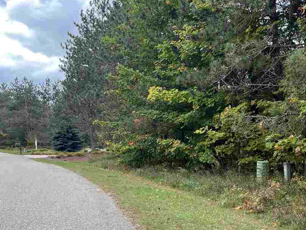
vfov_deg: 34.7
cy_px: 158
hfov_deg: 45.5
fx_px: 362
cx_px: 188
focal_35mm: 41
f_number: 1.5
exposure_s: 1/452
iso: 50
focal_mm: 5.7
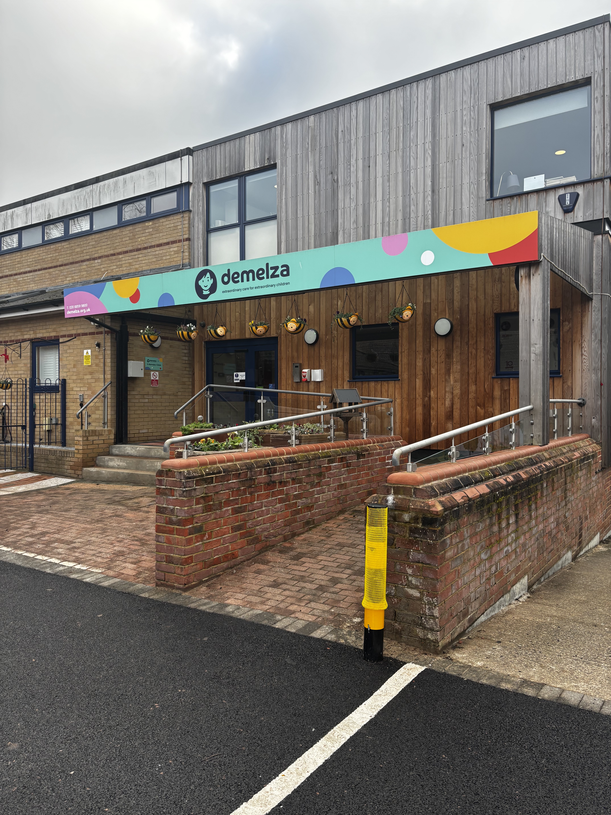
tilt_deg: +0.3
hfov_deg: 53.1
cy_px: 408
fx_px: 612
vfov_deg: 67.3
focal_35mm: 26
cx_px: 306
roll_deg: -0.8
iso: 50
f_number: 1.6
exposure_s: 1/400
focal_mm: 6
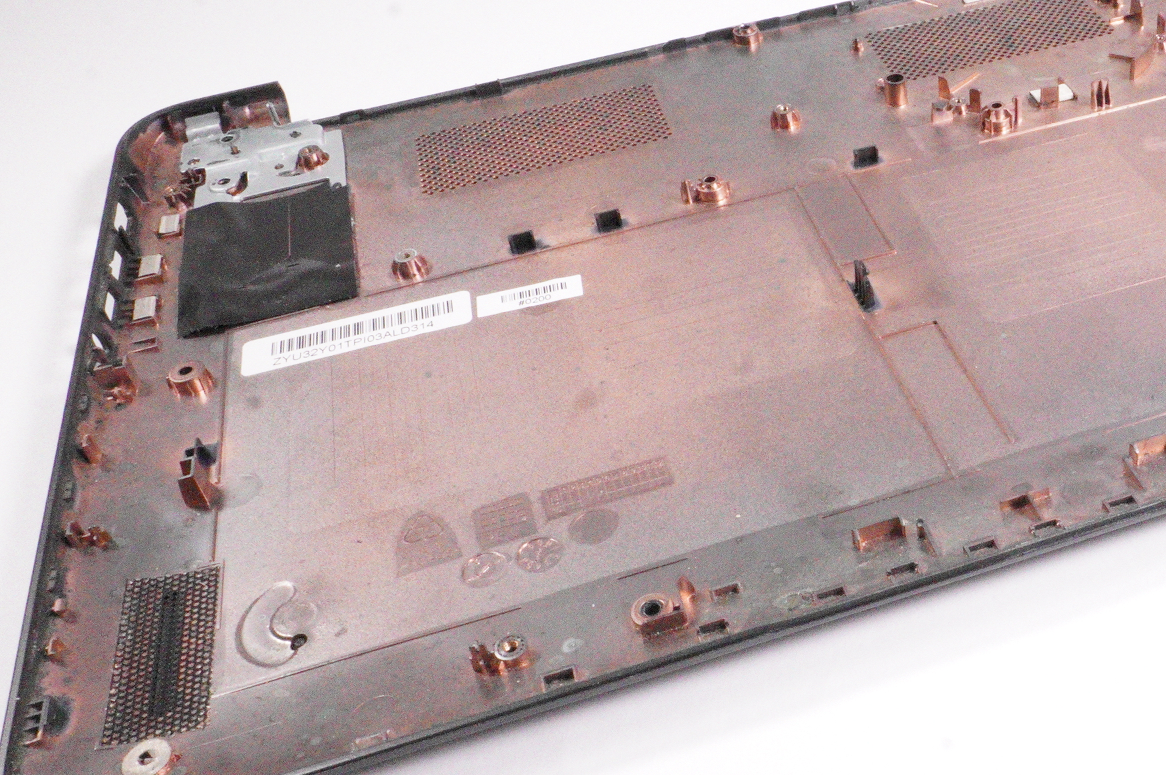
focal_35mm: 44
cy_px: 331
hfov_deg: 43.0
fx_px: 1419
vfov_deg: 30.5
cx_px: 895
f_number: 22
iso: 12800
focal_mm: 17
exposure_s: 1/200
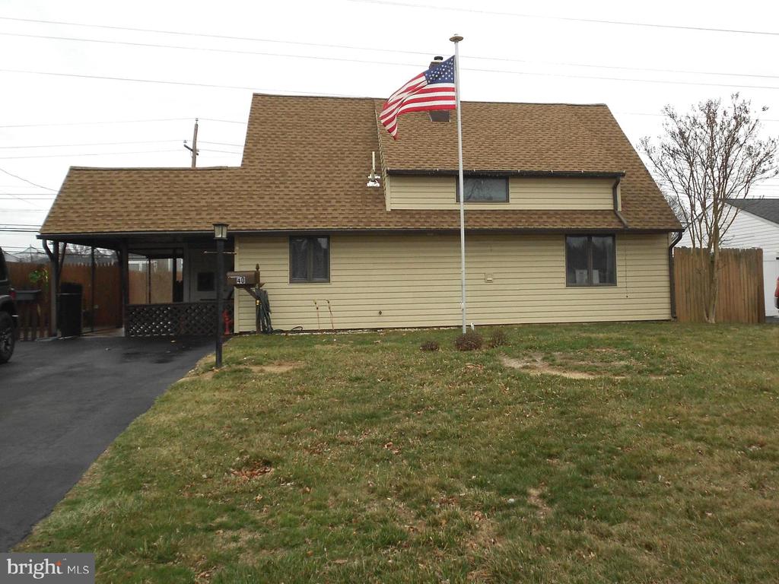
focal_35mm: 26
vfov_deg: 53.1
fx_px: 585
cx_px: 390
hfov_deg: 67.3
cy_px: 292
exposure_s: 1/400
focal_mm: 4.6
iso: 80
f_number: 3.2
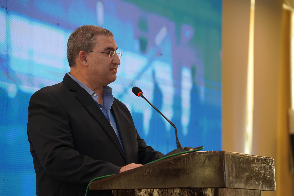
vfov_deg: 13.0
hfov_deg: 19.5
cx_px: 147
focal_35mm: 105
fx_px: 857
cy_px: 98
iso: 1250
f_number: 4
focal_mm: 105
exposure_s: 1/160
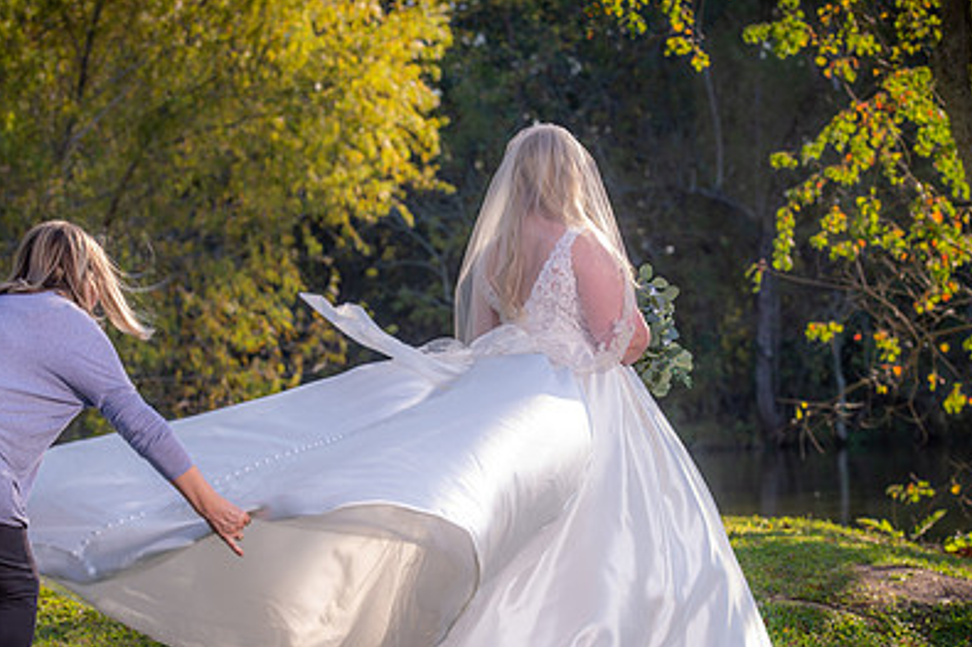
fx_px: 3562
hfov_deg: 15.5
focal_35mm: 132
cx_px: 445
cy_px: 416
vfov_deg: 10.4
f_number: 5.6
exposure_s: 1/125
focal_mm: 90
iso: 100
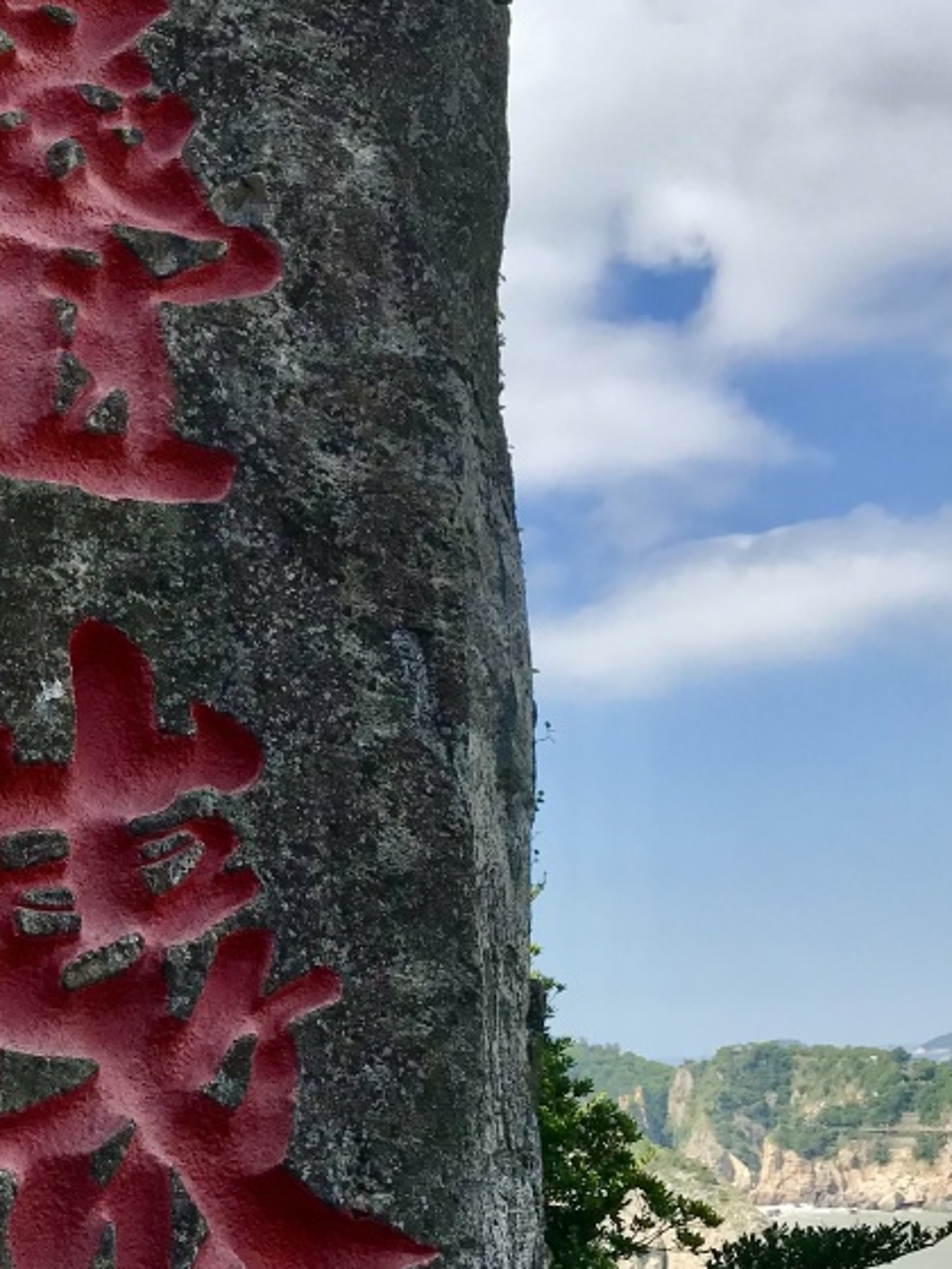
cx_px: 243
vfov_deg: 32.1
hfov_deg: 24.2
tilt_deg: +9.7
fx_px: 2200
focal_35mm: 60
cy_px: 732
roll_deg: +2.4
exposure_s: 1/2227
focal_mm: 3.99
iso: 20
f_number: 1.8
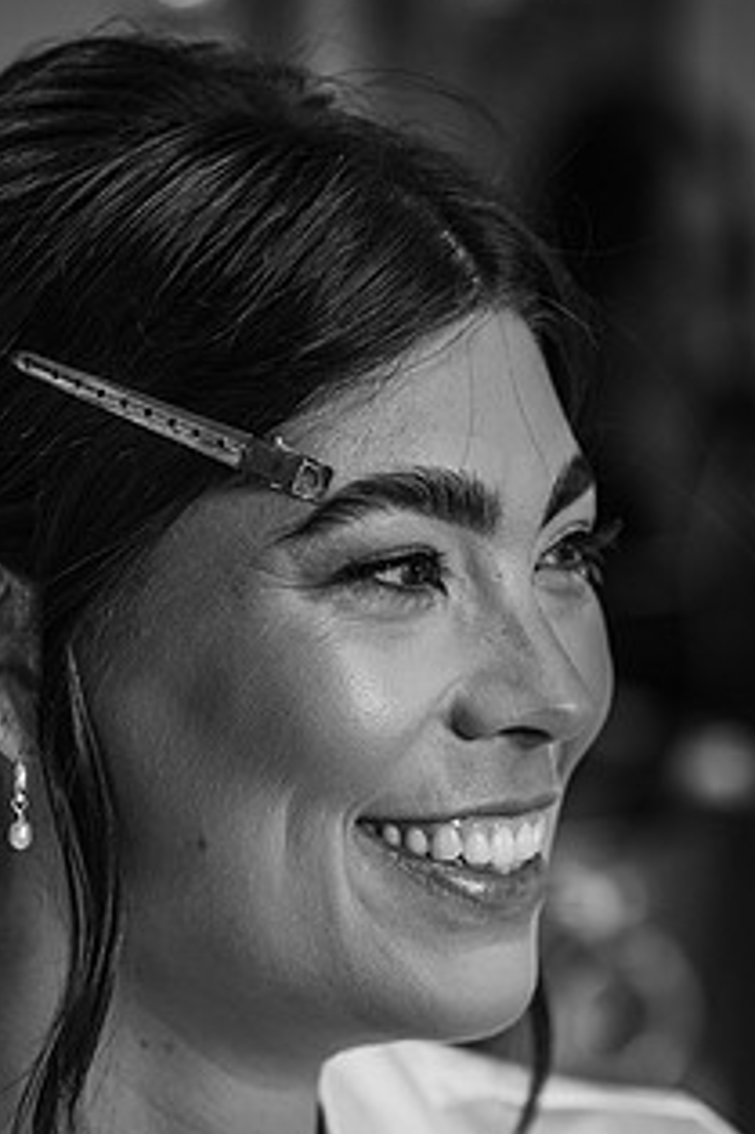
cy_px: 672
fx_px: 4944
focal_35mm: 157
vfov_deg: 13.1
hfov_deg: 8.7
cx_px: 412
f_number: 3.2
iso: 400
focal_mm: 85
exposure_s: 1/200
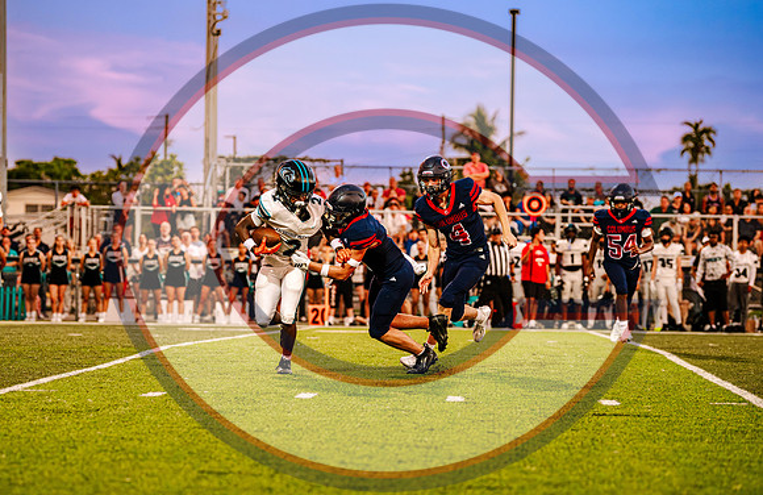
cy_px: 292
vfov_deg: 9.4
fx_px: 3008
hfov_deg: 14.5
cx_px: 368
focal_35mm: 143
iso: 2800
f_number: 2.8
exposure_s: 1/1000
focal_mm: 116
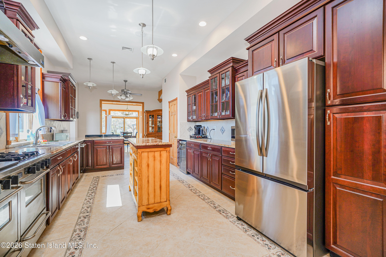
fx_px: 172
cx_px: 193
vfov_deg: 73.7
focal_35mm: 16
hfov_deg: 96.7
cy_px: 128
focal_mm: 16
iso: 50
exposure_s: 1/30
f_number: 4
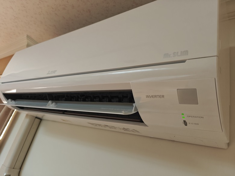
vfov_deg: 58.9
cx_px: 118
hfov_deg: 73.9
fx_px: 156
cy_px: 88
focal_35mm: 23
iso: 1600
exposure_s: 1/120
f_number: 1.6
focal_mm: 6.06
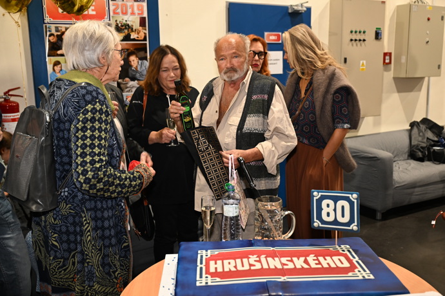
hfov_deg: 51.9
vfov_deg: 35.9
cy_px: 148
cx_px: 222
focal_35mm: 37
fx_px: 457
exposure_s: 1/125
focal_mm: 37
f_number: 4.5
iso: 2000
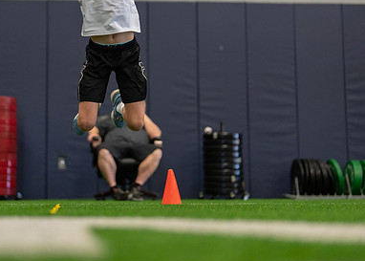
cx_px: 125
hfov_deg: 24.7
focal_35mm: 80
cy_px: 79
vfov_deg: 17.8
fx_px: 829
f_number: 1.2
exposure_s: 1/1000
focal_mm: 50
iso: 1250
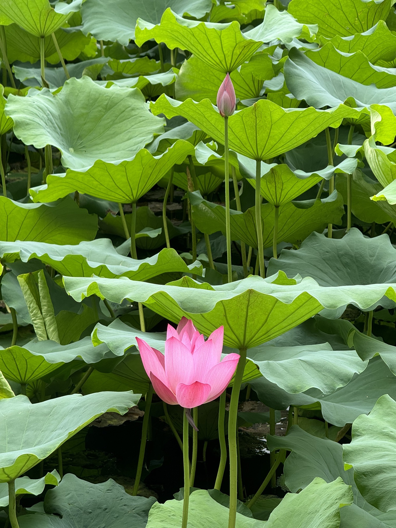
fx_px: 1830
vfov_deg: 16.4
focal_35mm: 120
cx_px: 198
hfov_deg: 12.3
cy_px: 264
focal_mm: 15.66
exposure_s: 1/295
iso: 50
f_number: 2.8
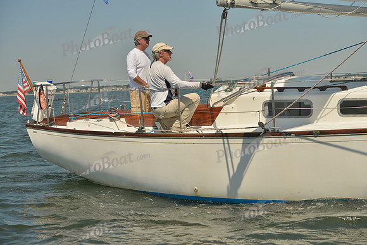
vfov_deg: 19.5
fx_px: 714
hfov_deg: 28.8
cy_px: 122
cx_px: 184
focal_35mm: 70
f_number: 7.1
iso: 200
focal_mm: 70
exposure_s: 1/800
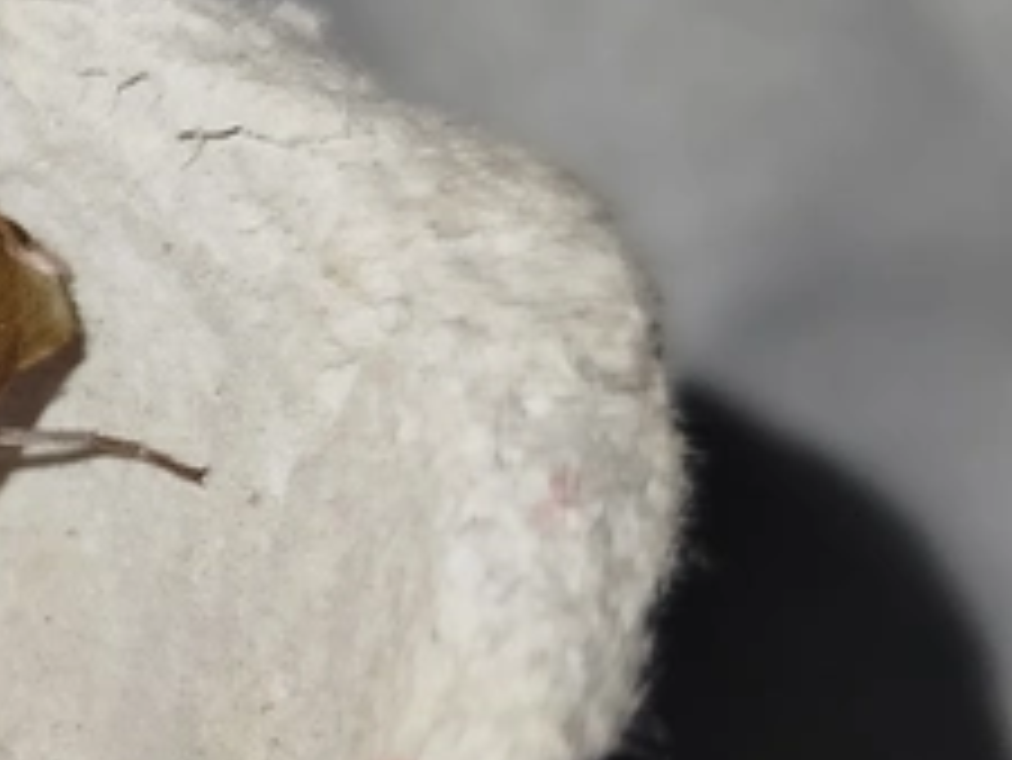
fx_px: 2574
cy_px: 391
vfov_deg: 16.8
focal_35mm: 88
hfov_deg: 19.8
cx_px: -423
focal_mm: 5.31
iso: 80
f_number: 1.7
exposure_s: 1/50
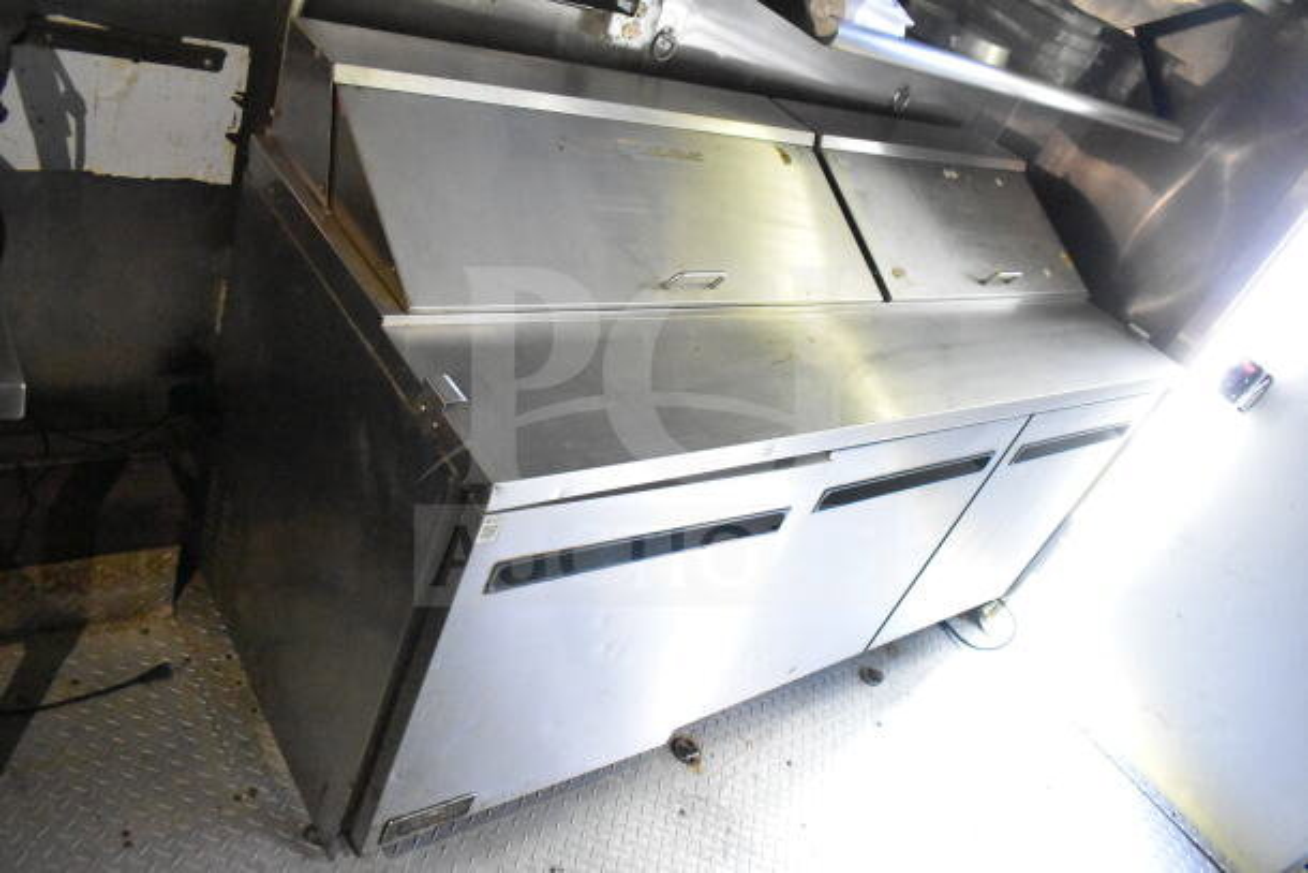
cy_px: 436
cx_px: 654
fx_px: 981
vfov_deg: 48.0
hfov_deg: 67.4
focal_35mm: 27
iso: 12800
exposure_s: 1/30
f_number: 3.5
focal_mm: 18
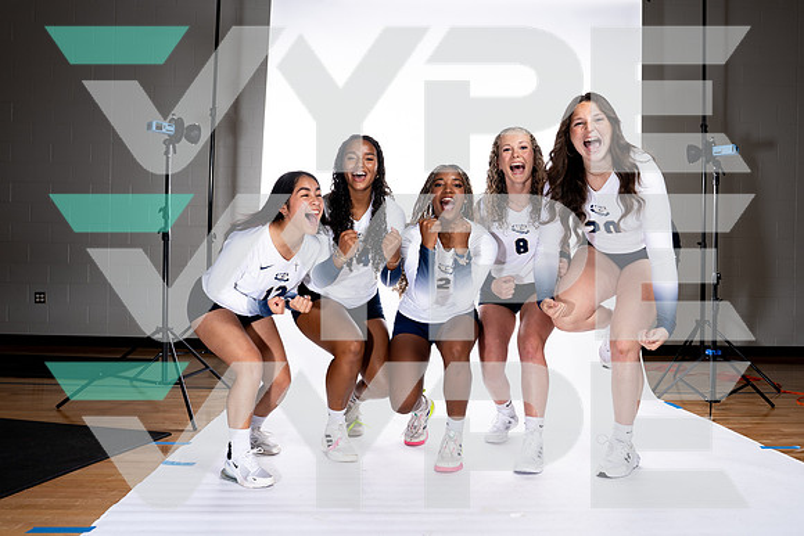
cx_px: 421
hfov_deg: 60.1
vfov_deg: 42.3
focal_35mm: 31
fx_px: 694
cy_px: 276
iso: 100
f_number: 5.6
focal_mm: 29
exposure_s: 1/250
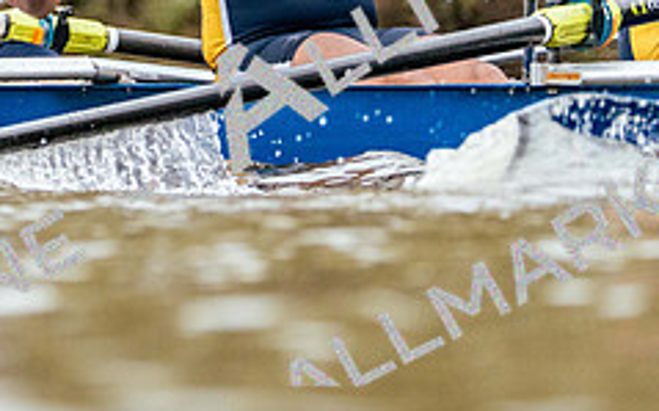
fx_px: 13730
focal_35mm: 765
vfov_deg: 1.7
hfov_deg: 2.7
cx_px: -19
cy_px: -87
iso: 5000
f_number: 6.3
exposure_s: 1/2000
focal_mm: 309
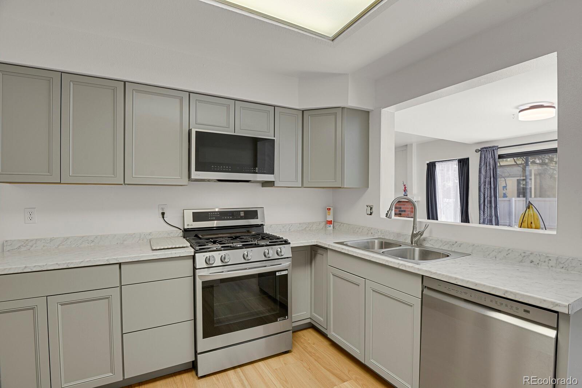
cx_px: 291
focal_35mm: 17
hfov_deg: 93.3
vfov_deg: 70.4
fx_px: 275
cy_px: 194
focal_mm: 17
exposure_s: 1.6
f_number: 8
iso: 250
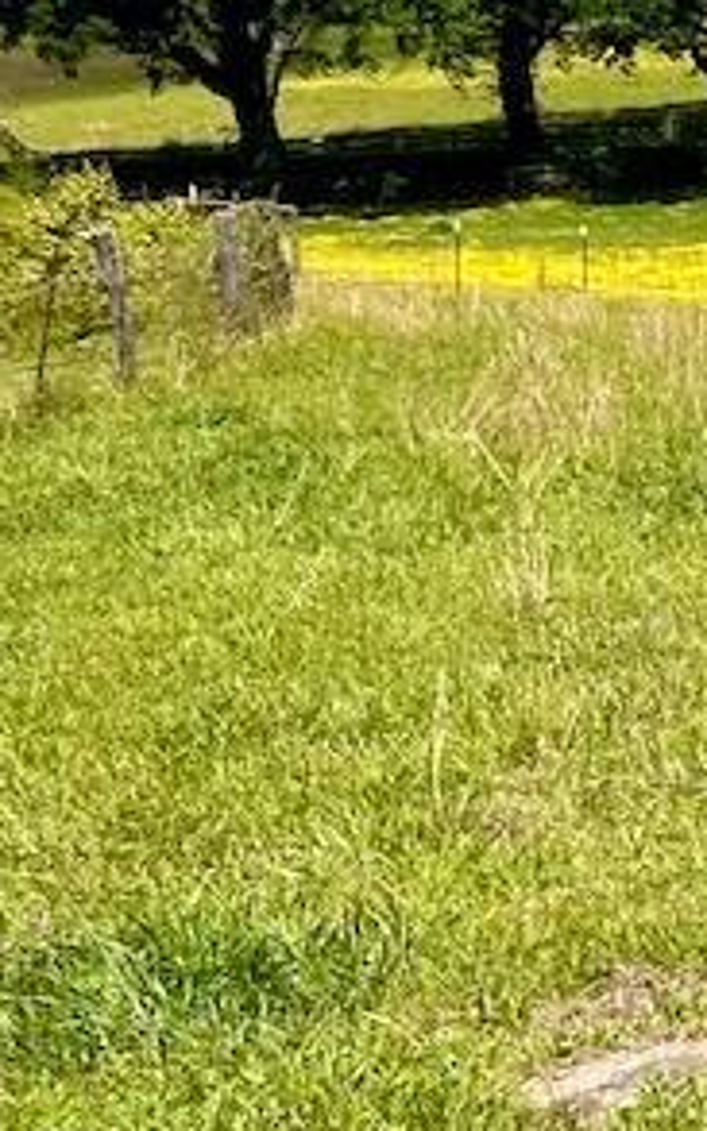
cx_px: 2059
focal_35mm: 113
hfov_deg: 9.4
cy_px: 621
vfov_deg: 18.4
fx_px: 3485
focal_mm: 5.7
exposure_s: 1/4115
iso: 50
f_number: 1.5
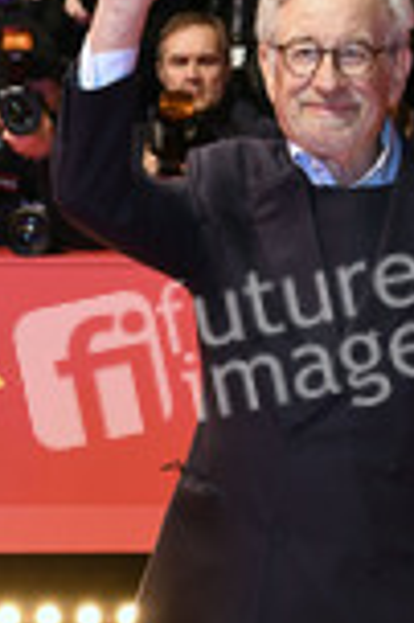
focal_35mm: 132
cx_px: 344
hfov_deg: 10.3
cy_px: 557
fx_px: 2282
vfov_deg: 15.4
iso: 800
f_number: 4
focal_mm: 50
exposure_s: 1/160
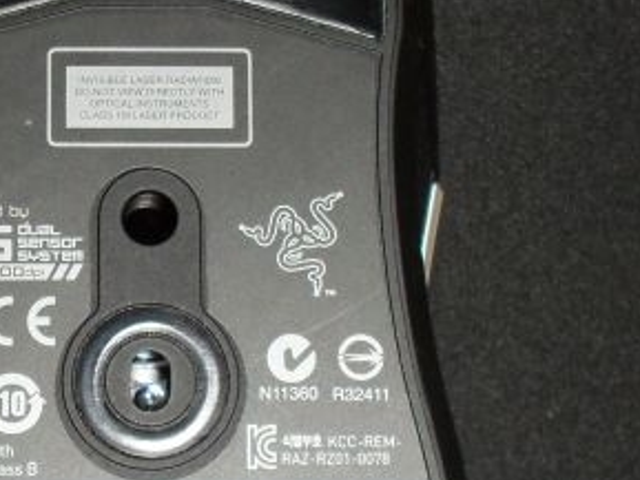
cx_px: 153
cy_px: 372
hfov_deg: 15.8
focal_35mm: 124
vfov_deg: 11.9
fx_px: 2294
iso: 200
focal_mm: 6.3
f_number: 3.2
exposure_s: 1/45
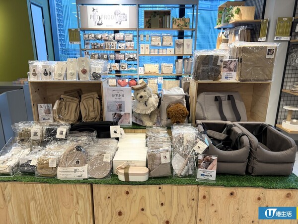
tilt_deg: -18.6
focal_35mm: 24
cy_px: 112
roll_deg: -0.1
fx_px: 207
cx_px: 149
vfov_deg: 56.8
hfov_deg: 71.6
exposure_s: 1/121
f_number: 1.78
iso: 100
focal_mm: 6.76
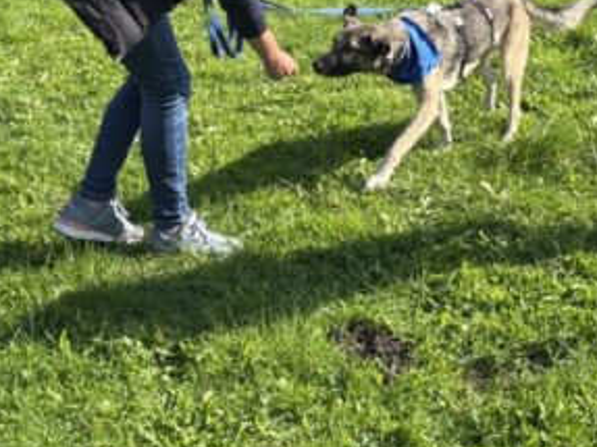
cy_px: 14
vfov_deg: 18.5
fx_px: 1345
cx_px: 505
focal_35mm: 78
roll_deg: -2.1
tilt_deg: -11.6
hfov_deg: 24.5
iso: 50
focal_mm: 5.96
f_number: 1.6
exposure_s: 1/1164
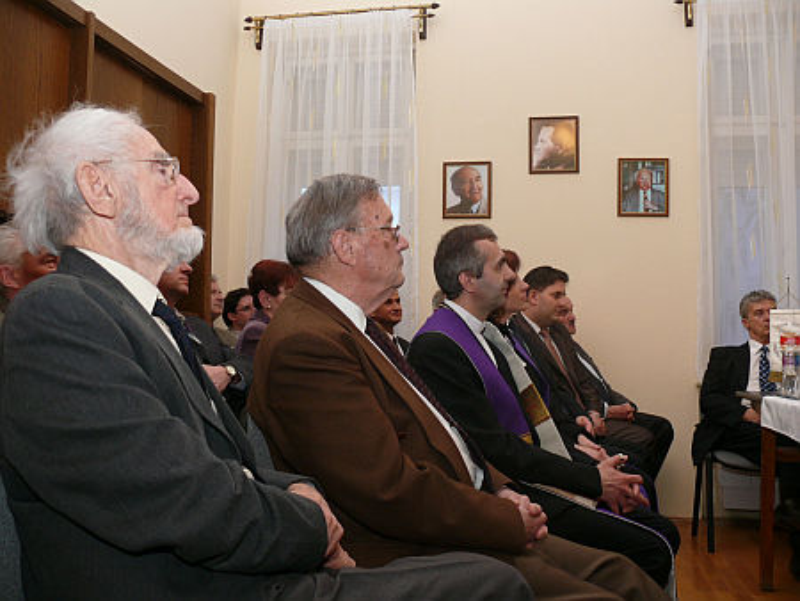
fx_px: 809
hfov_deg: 52.6
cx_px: 400
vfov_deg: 40.7
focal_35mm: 35
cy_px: 300
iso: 100
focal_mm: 7.4
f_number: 2.8
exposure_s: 1/30
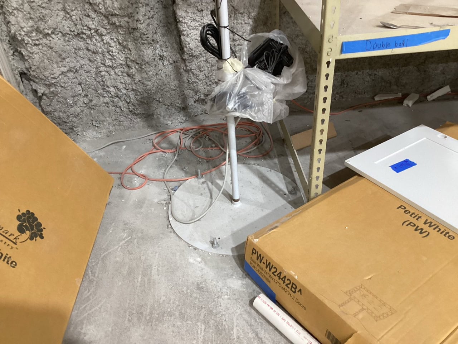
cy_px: 172
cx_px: 229
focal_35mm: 31
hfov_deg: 58.4
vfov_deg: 45.4
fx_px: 410
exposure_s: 1/50
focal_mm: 3.3
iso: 200
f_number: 2.4
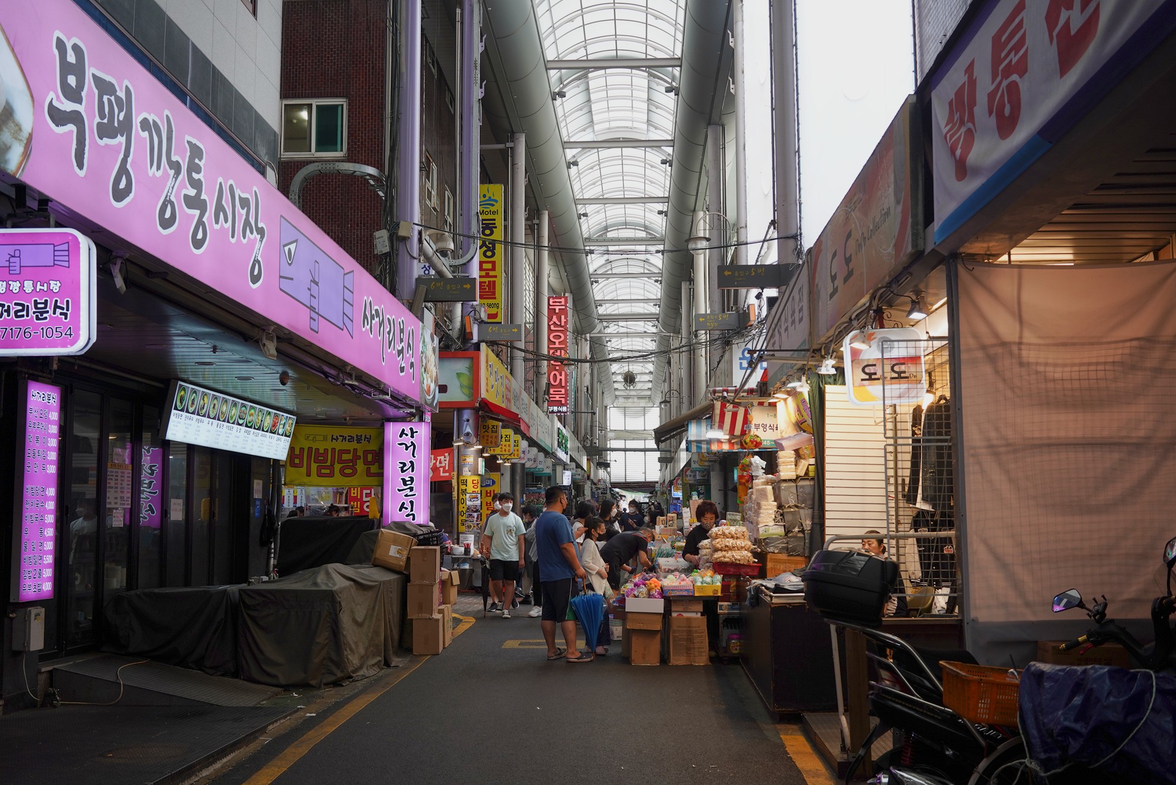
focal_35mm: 35
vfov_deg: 37.9
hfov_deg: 54.4
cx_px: 588
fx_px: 1143
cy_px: 392
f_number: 5.6
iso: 400
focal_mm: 35
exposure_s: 1/100
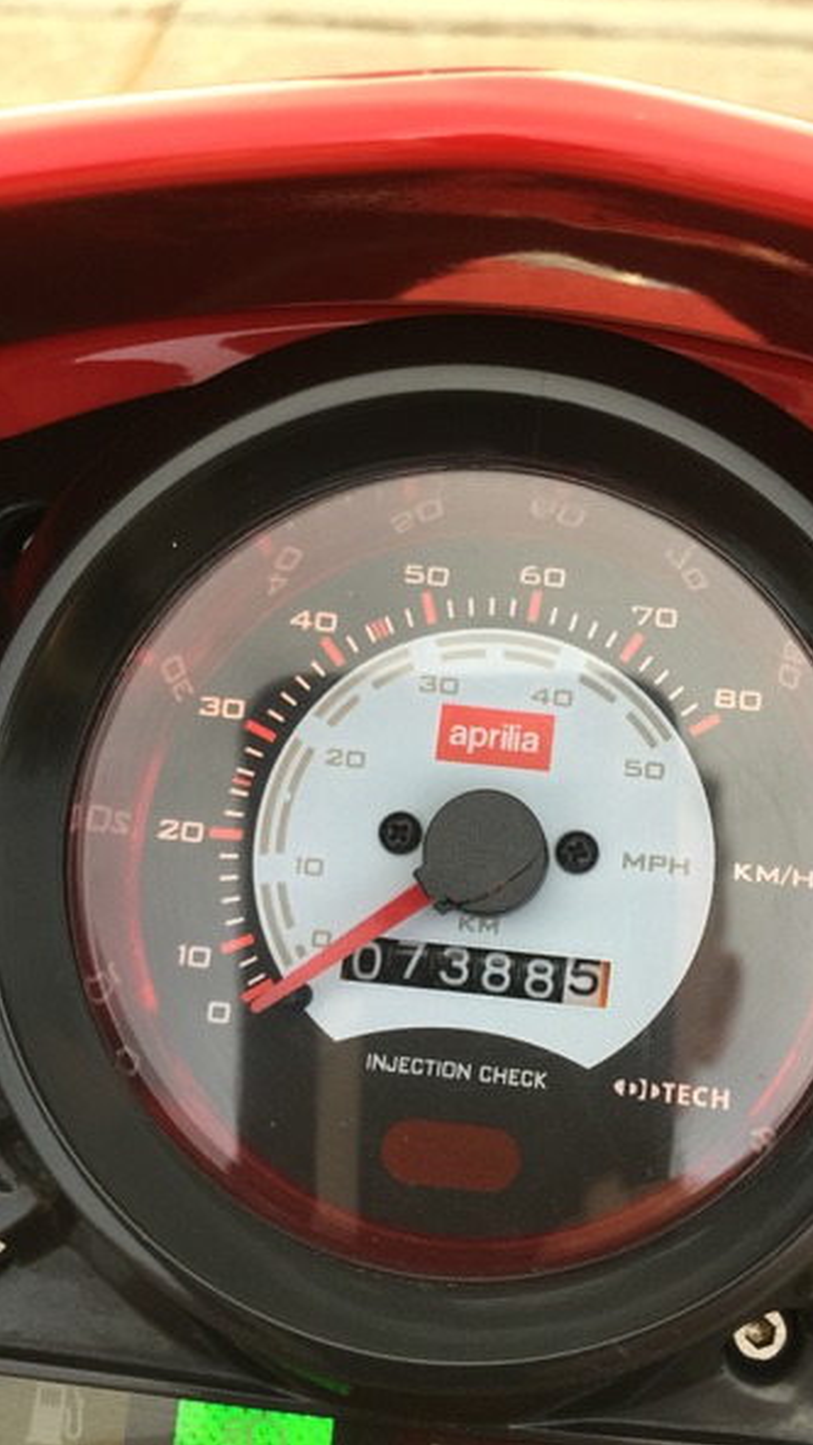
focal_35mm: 32
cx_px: 547
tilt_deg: -54.4
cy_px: 715
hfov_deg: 36.3
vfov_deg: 61.0
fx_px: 1226
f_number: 2.2
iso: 32
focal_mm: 4.15
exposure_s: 1/33
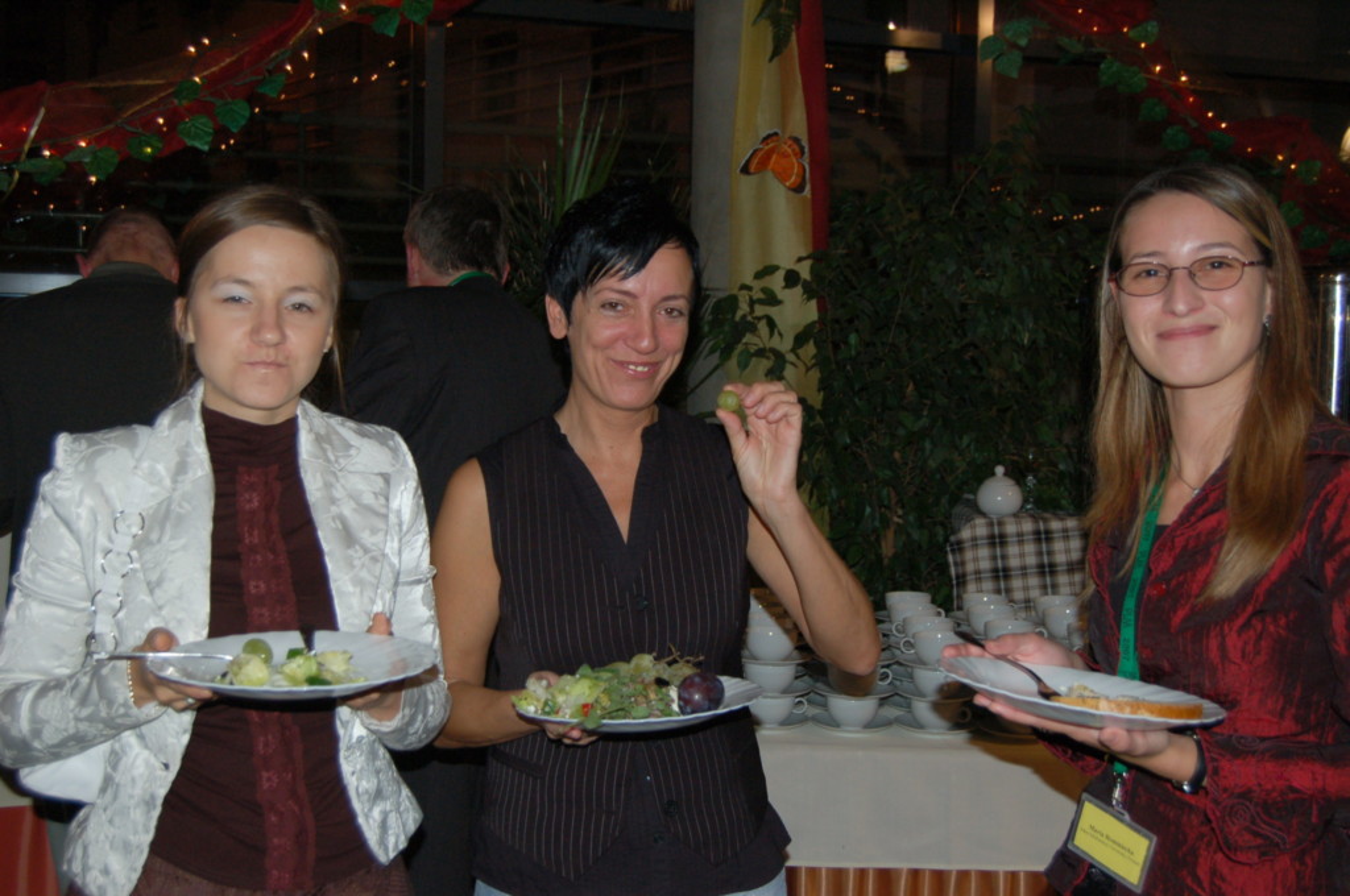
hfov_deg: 46.5
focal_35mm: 42
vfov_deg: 31.8
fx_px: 1573
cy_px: 448
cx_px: 675
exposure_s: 1/60
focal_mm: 28
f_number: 4.2
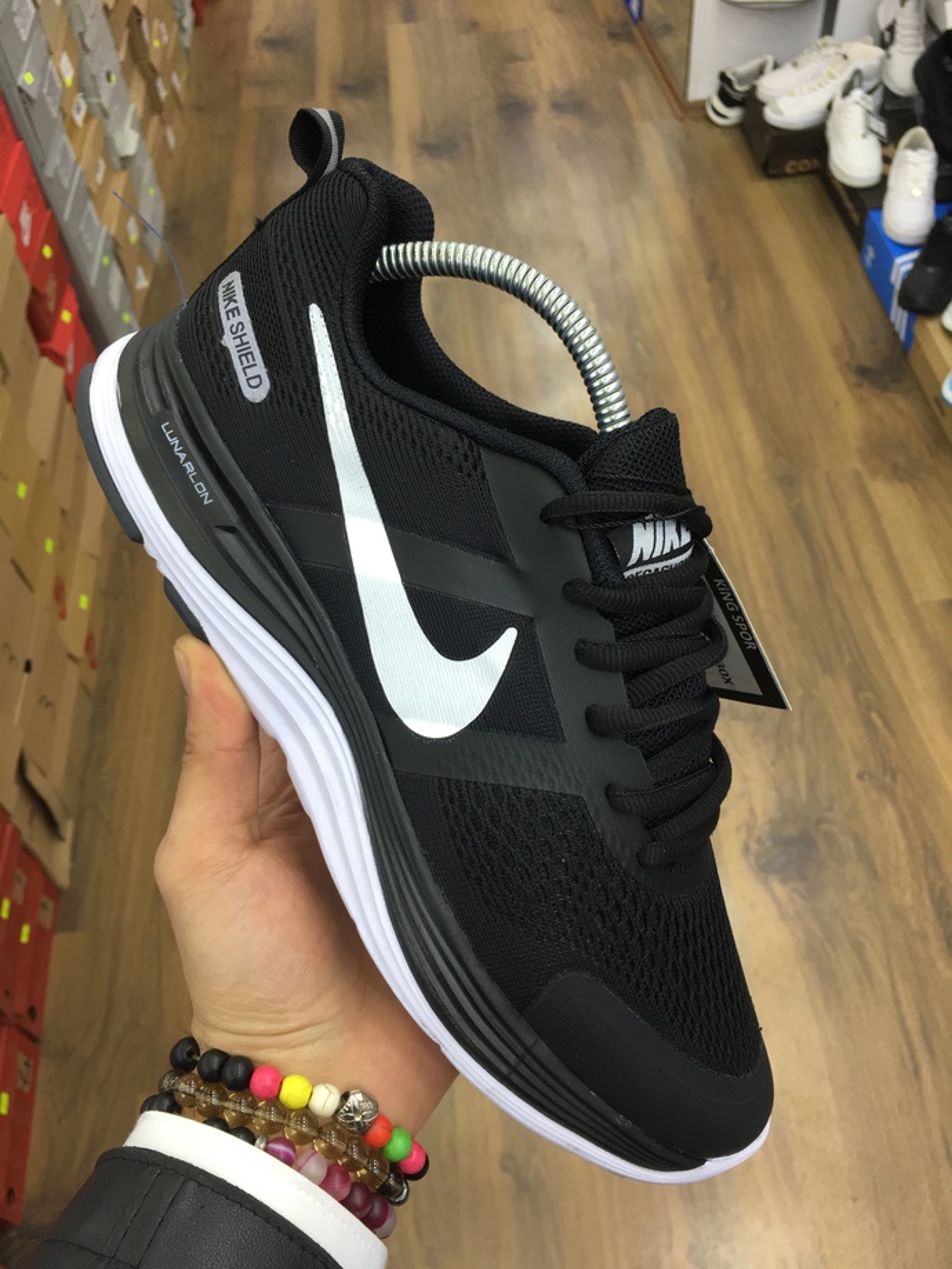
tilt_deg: -52.4
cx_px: 476
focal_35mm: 29
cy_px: 634
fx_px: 1063
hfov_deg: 48.2
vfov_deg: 61.7
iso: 40
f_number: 2.2
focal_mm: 4.15
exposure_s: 1/100
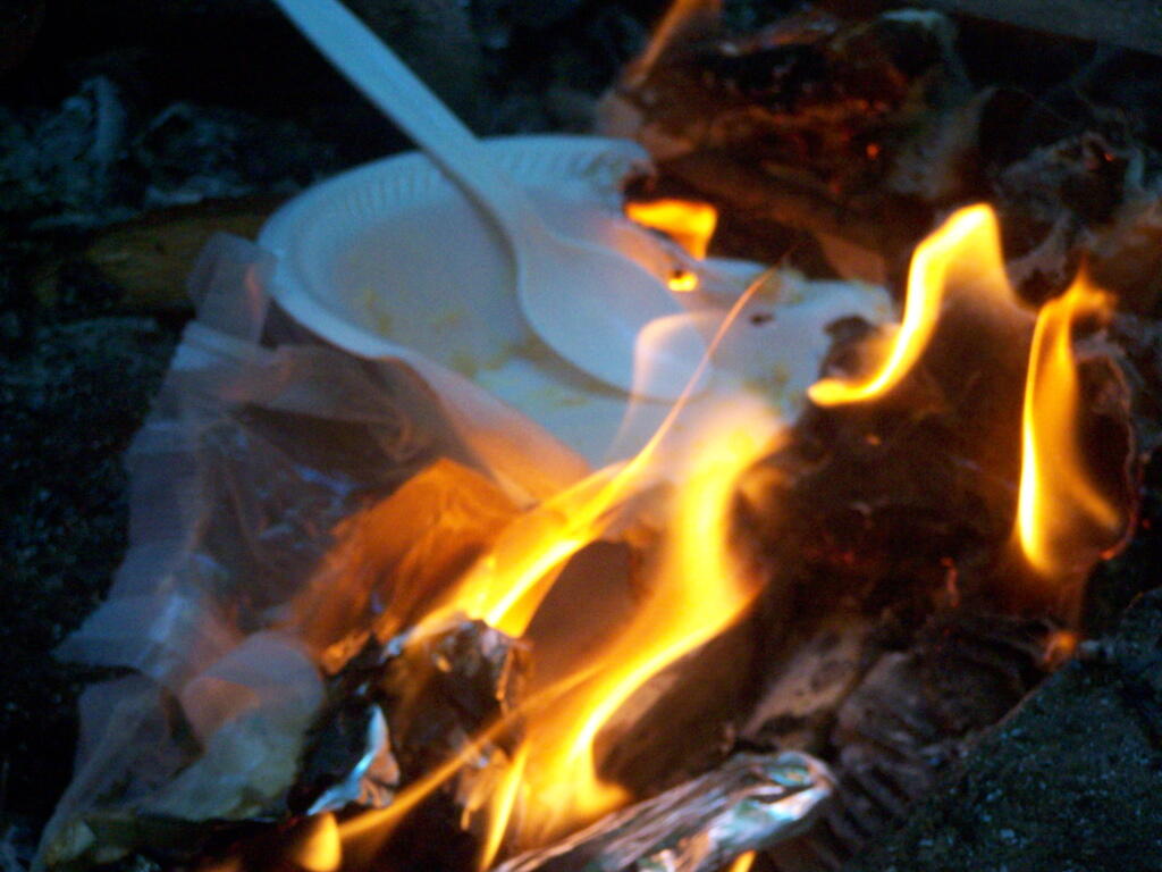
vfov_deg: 11.6
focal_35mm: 128
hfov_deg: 15.4
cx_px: 581
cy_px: 436
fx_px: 4297
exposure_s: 1/320
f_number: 3.2
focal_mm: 21.2
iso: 400
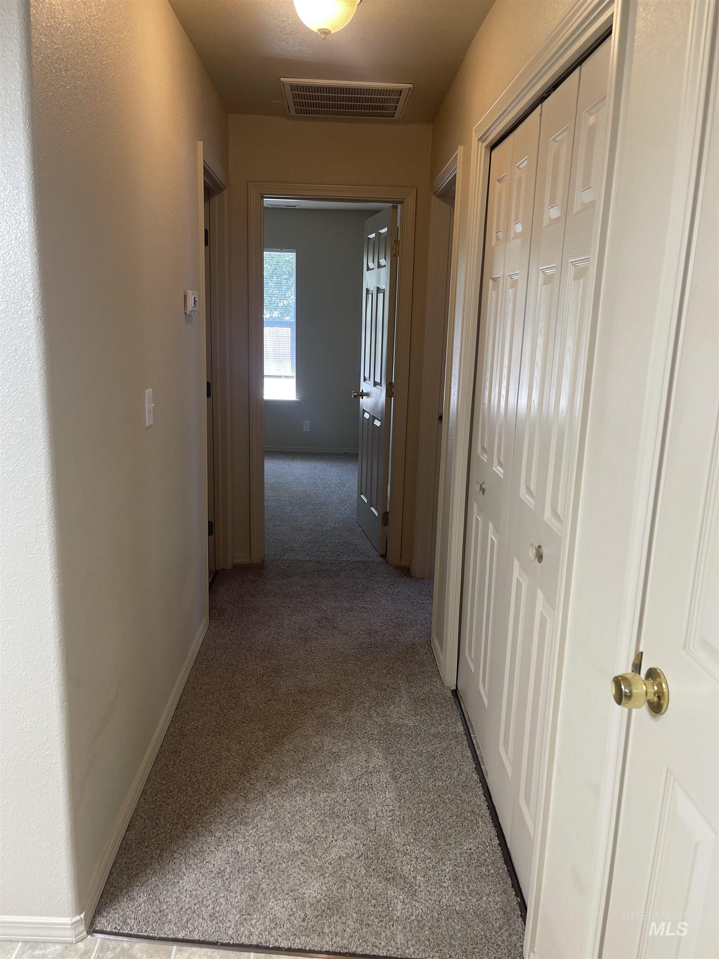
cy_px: 480
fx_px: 692
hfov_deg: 54.9
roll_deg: -2.2
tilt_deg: -11.2
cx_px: 360
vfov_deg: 69.4
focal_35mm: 25
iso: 80
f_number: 1.6
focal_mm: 5.1
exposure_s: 1/60
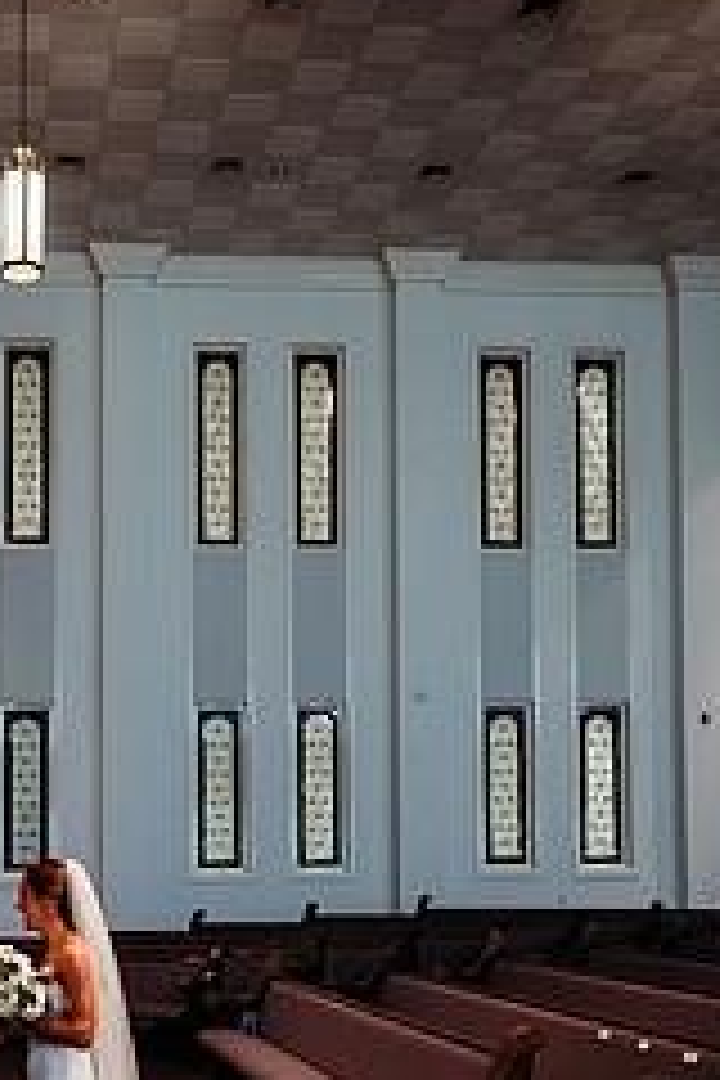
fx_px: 1350
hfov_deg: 29.0
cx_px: 112
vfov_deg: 42.3
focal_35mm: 45
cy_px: 806
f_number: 2.5
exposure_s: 1/160
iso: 640
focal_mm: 24
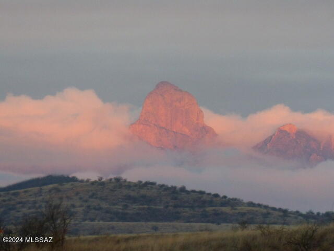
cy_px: 126
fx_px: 4882
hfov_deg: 3.9
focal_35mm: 506
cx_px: 167
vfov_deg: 2.9
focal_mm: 82.8
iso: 400
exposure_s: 1/400
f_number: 2.8
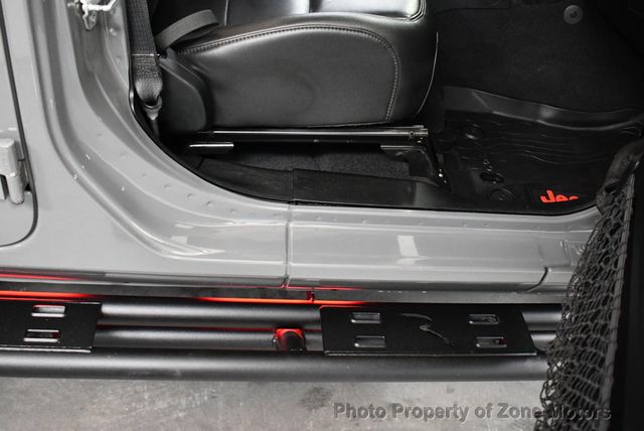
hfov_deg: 53.1
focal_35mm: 36
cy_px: 216
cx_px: 322
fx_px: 645
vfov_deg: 36.9
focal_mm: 18
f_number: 3.5
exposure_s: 1/60
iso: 3200
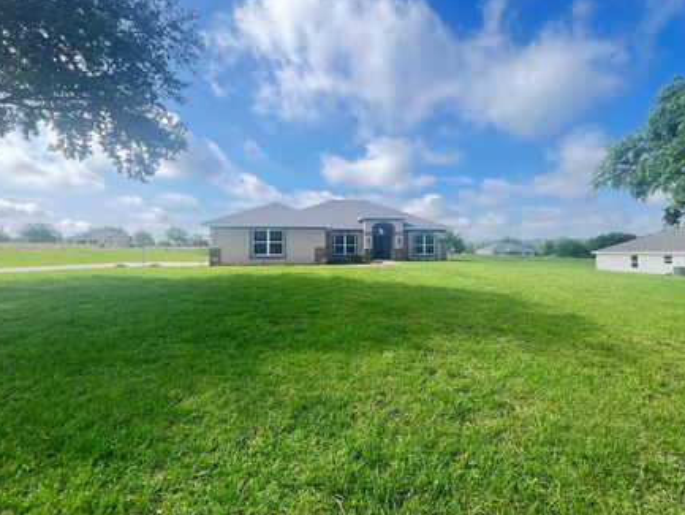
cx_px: 361
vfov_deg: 81.7
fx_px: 297
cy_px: 242
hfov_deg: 98.1
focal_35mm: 15
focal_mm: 1.57
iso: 32
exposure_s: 1/324
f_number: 1.8
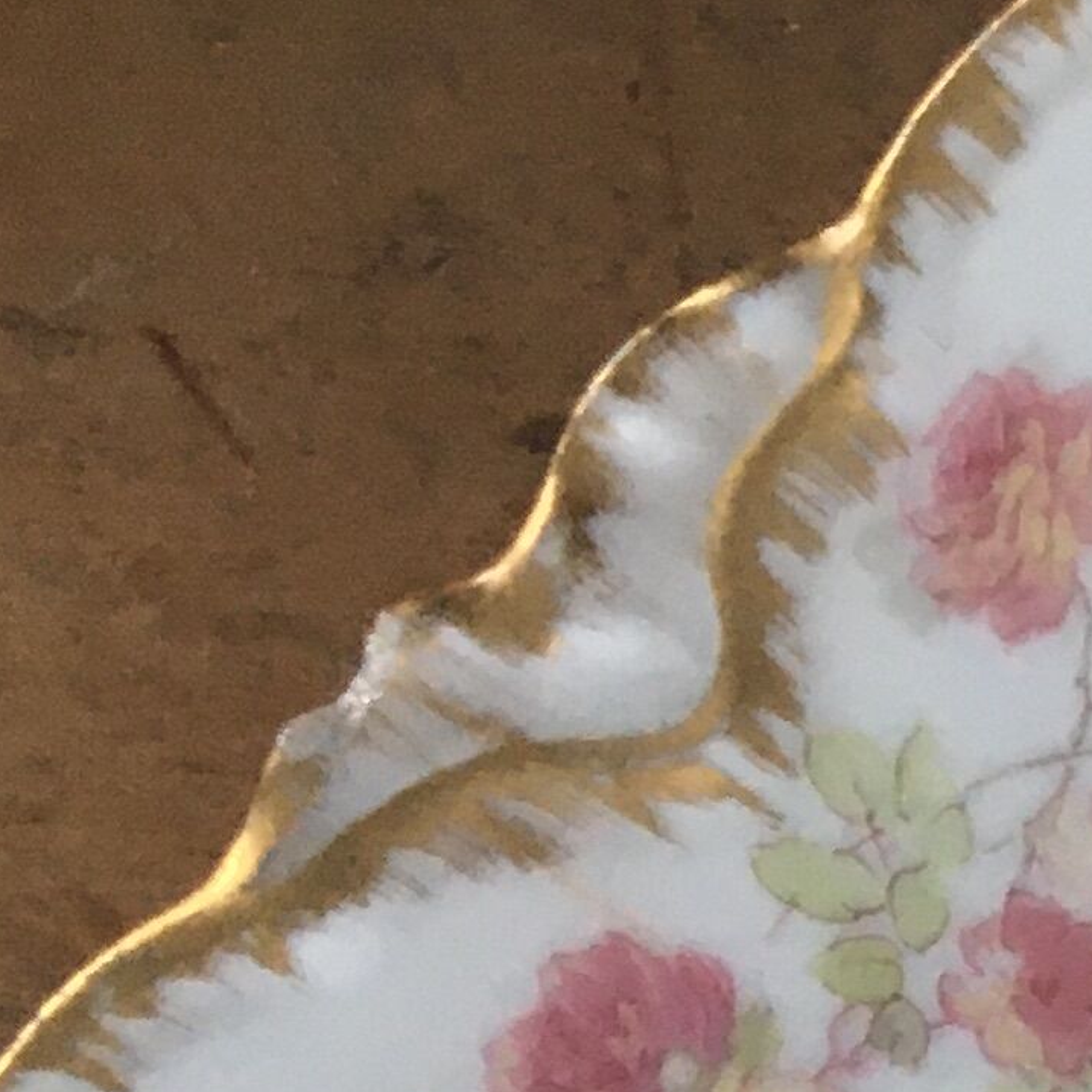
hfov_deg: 10.2
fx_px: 5139
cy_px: 1681
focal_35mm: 144
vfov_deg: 11.6
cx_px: 2814
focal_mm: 4.15
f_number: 2.2
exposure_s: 1/33
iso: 64
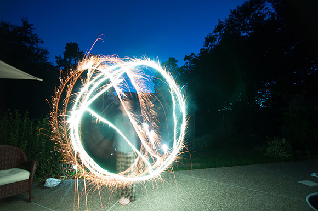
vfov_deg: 71.9
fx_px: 146
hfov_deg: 95.1
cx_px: 159
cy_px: 106
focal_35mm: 16
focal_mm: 11
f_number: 2.8
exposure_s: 5
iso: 200
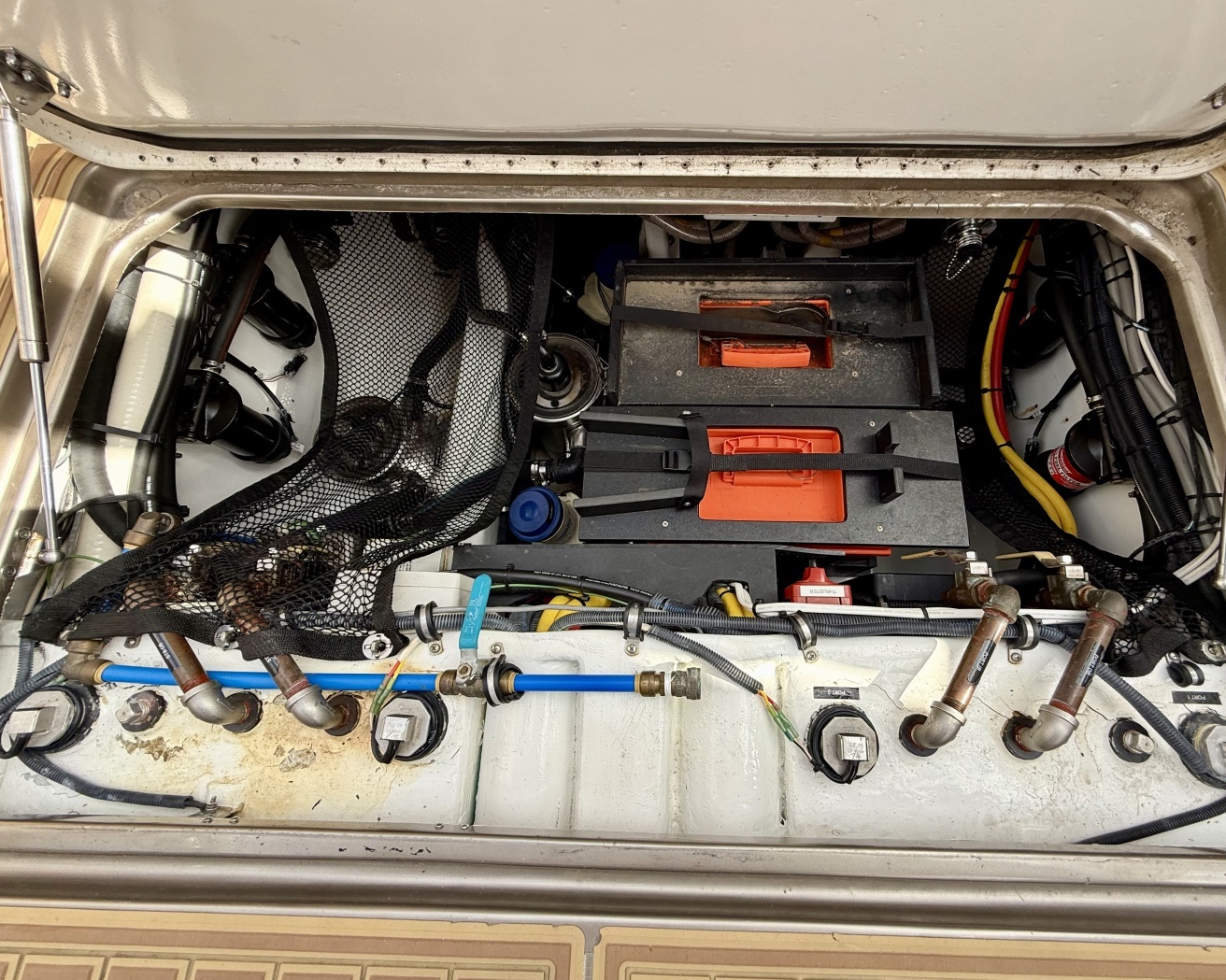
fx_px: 544
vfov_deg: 84.0
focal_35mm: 15
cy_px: 487
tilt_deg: -76.2
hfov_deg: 96.5
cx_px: 671
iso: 64
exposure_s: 1/290
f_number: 2.2
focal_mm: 2.22
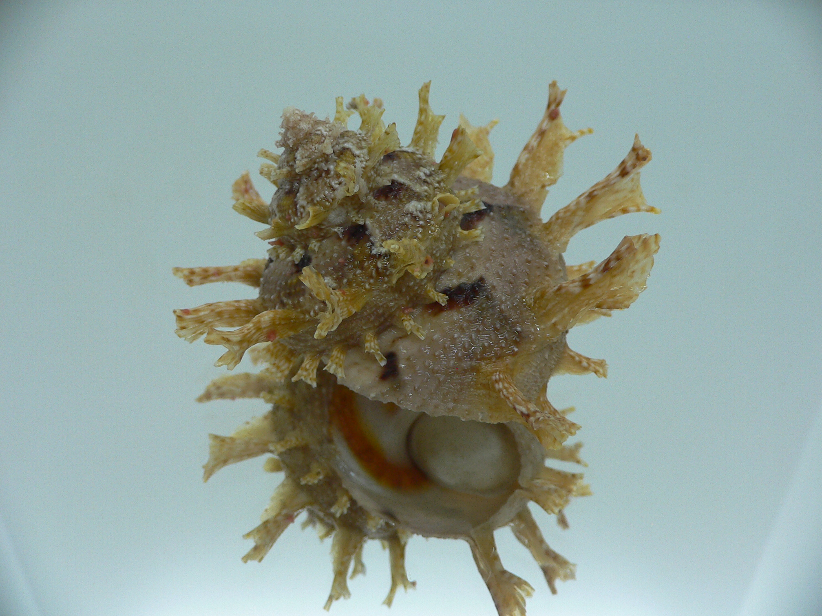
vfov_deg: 40.7
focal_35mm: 35
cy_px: 308
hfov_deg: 52.6
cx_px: 411
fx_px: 831
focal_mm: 4.6
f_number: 2.8
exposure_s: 1/60
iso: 100
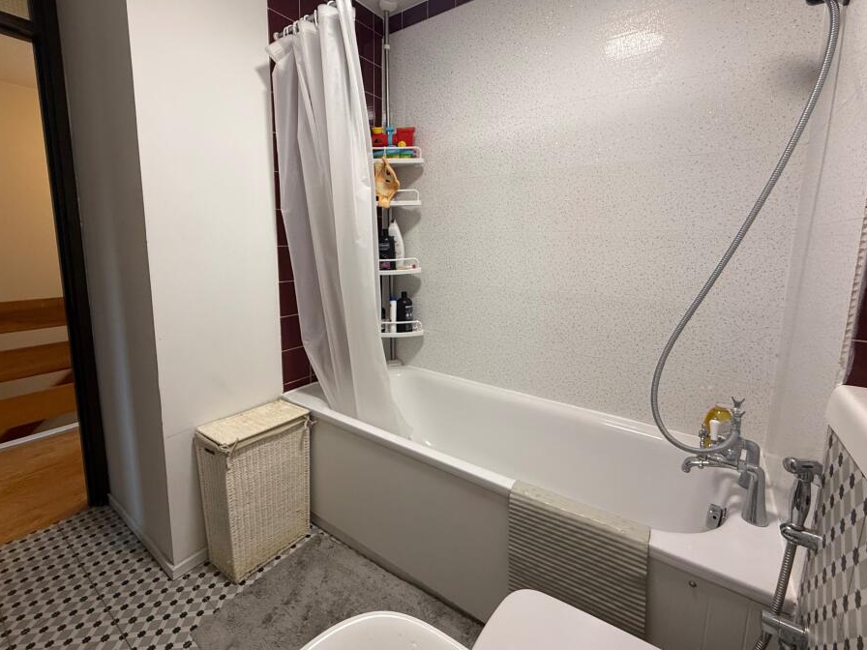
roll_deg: -0.1
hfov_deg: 94.4
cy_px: 302
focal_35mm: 16
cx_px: 405
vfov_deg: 78.0
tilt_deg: -8.4
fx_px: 401
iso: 200
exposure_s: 1/100
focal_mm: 2.22
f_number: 2.2
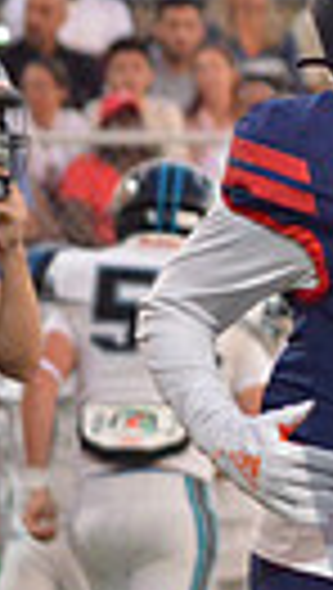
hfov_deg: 1.1
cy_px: 441
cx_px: 1287
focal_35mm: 1142
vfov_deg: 1.9
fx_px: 17874
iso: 4000
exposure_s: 1/500
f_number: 5
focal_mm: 165
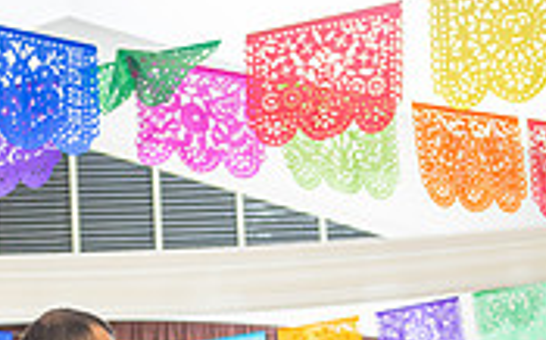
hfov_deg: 24.3
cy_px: 533
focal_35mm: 84
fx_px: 1249
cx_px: 115
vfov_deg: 14.3
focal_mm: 32
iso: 1250
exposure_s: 1/80
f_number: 3.2
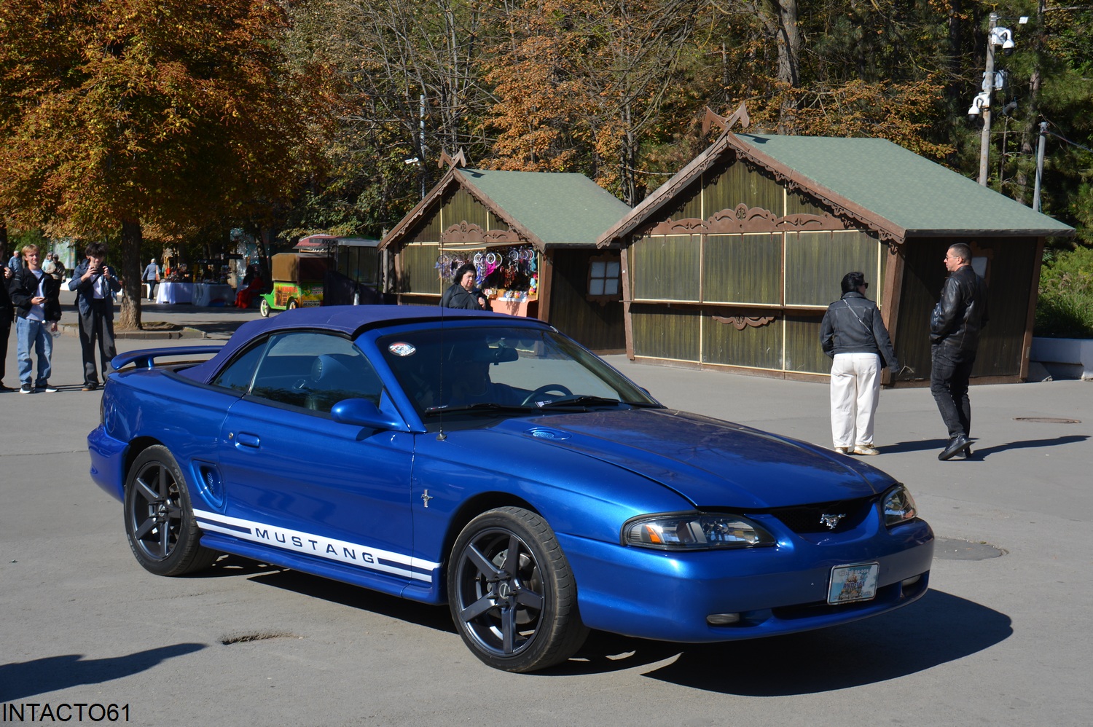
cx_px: 546
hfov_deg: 41.1
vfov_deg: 28.0
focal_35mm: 48
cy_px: 364
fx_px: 1456
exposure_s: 1/250
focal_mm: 32
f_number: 8
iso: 110
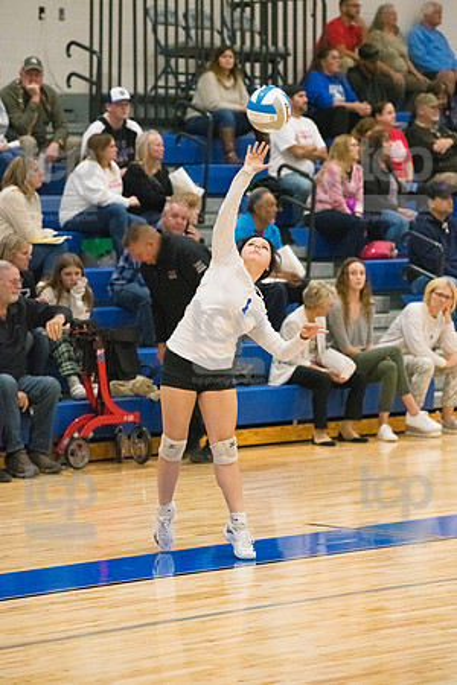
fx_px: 2951
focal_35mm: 155
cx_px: 228
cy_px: 342
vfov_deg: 13.2
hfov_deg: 8.9
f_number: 4.5
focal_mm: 155
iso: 10000
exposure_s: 1/1600
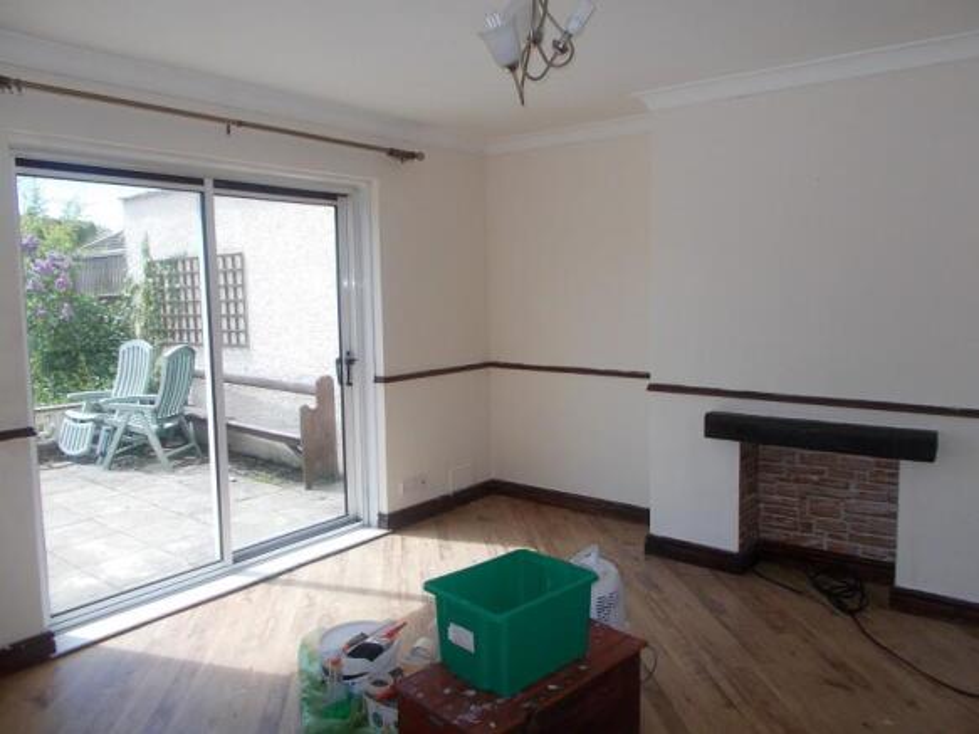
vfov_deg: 53.0
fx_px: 735
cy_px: 367
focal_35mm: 26
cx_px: 490
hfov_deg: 67.3
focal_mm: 4.6
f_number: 3.2
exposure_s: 1/320
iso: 80
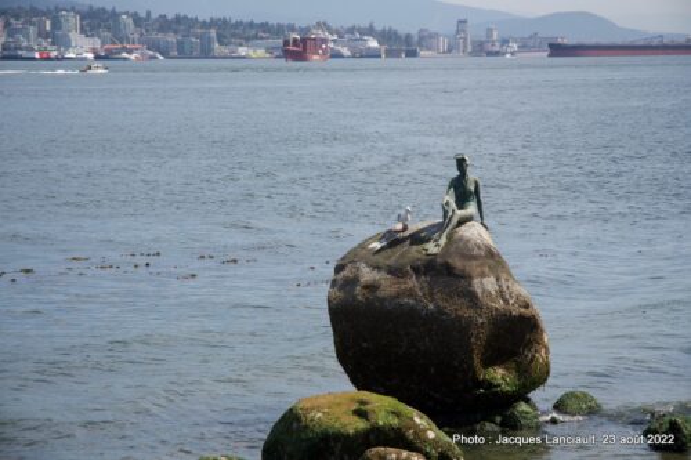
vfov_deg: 13.0
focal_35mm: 105
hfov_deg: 19.5
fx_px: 2015
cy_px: 230
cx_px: 346
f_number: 5.6
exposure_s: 1/500
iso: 100
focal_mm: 70
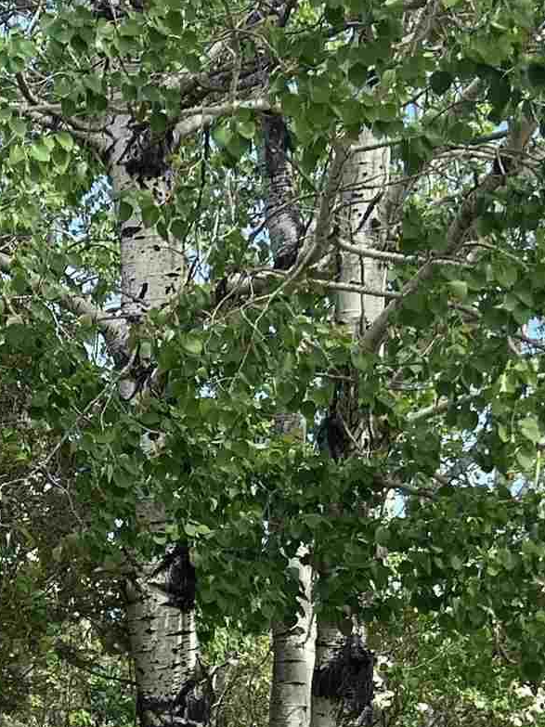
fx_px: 2142
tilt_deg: -6.1
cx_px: -87
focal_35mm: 102
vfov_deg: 18.0
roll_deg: +3.2
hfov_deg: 14.1
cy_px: 948
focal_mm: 5.7
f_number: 1.5
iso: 50
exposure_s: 1/2008
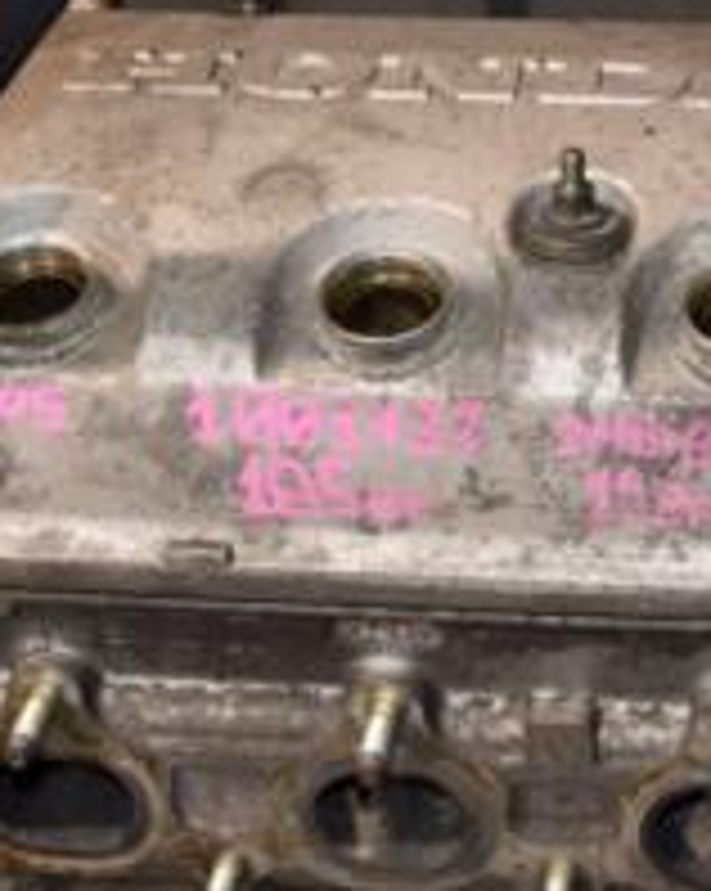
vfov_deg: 20.2
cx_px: 621
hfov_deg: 16.2
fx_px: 2476
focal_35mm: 94
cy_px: 220
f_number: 5
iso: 800
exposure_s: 1/60
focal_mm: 22
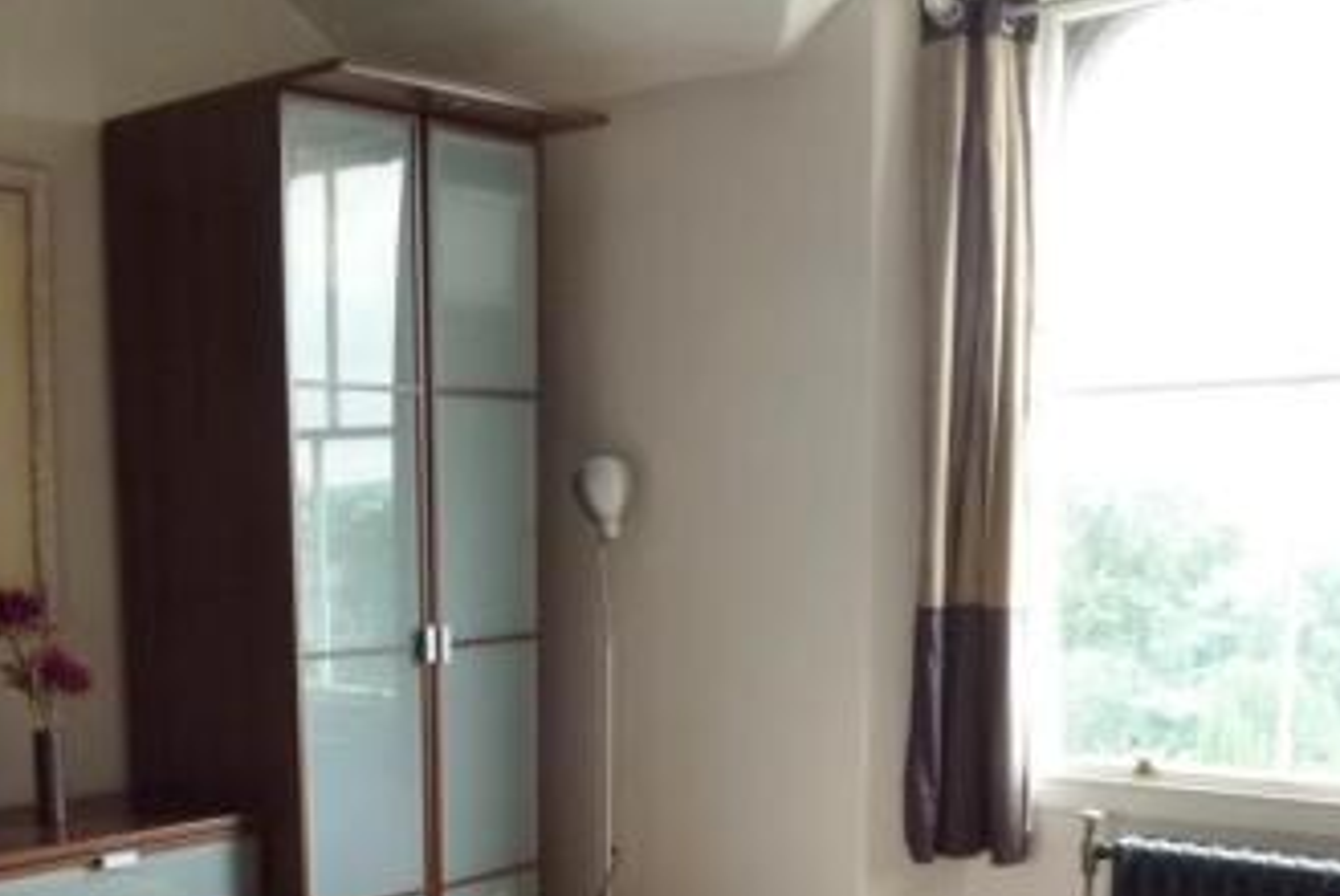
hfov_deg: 42.1
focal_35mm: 46
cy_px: 808
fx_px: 1714
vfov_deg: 28.2
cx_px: 430
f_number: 3.3
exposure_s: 1/30
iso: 160
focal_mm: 4.1
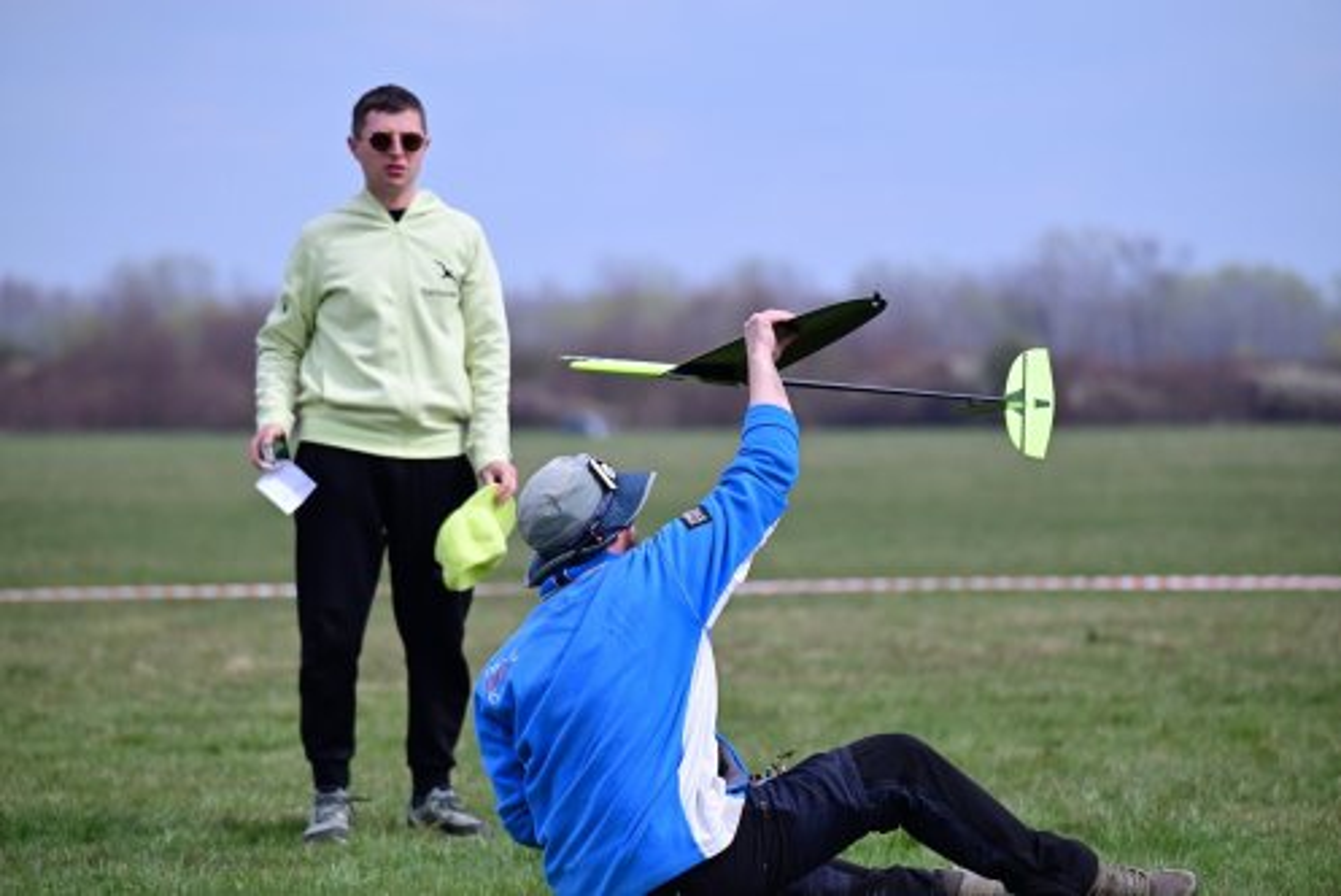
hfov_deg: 8.6
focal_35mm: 240
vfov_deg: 5.7
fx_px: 8945
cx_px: 670
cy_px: 448
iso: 1000
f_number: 5.6
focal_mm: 240
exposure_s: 1/5000
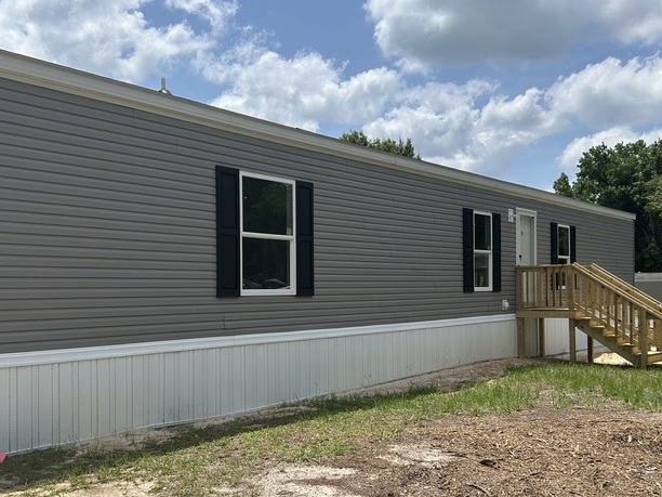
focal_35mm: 34
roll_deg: +0.6
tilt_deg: +0.4
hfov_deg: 53.8
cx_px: 286
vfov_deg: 41.7
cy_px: 280
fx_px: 650
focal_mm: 5.7
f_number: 1.5
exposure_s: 1/5587
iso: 50
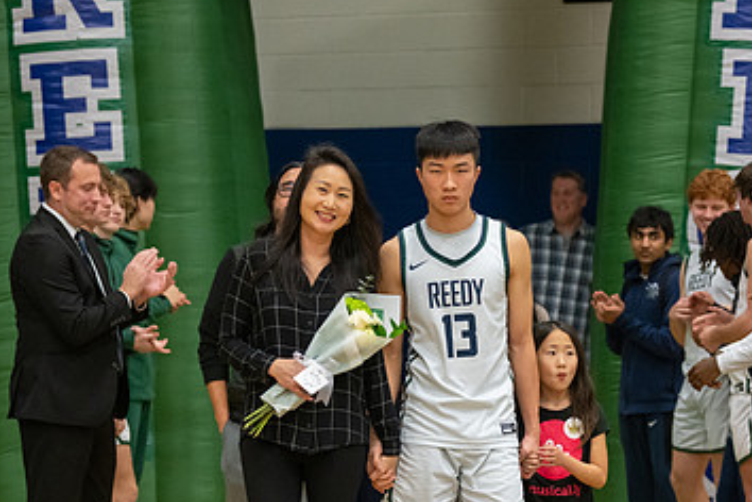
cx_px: 455
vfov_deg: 9.3
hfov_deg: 13.9
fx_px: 3091
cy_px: 397
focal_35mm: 148
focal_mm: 84
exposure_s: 1/320
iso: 5000
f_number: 2.8
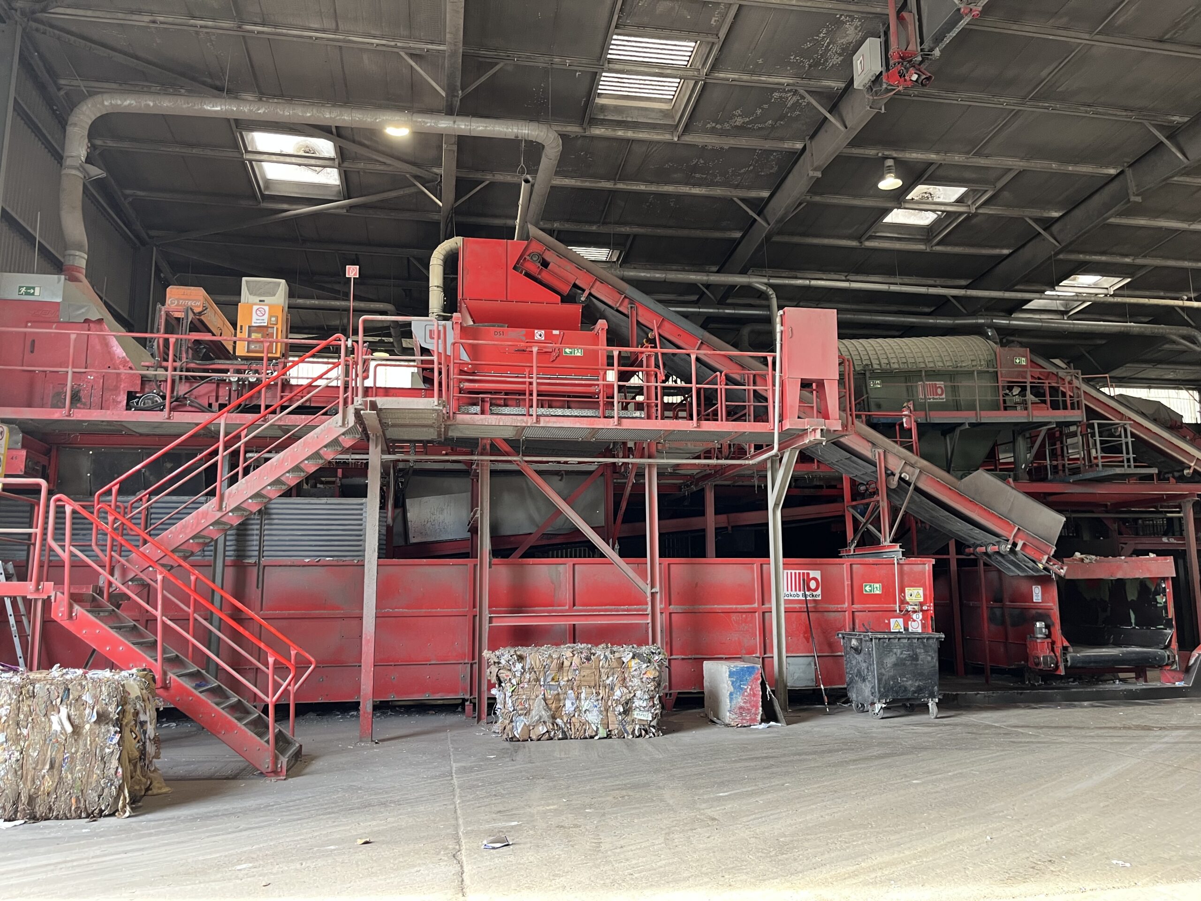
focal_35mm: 26
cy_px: 450
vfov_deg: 53.1
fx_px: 902
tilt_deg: +9.3
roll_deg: -0.5
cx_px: 600
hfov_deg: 67.3
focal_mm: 5.1
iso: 125
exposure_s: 1/77
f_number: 1.6
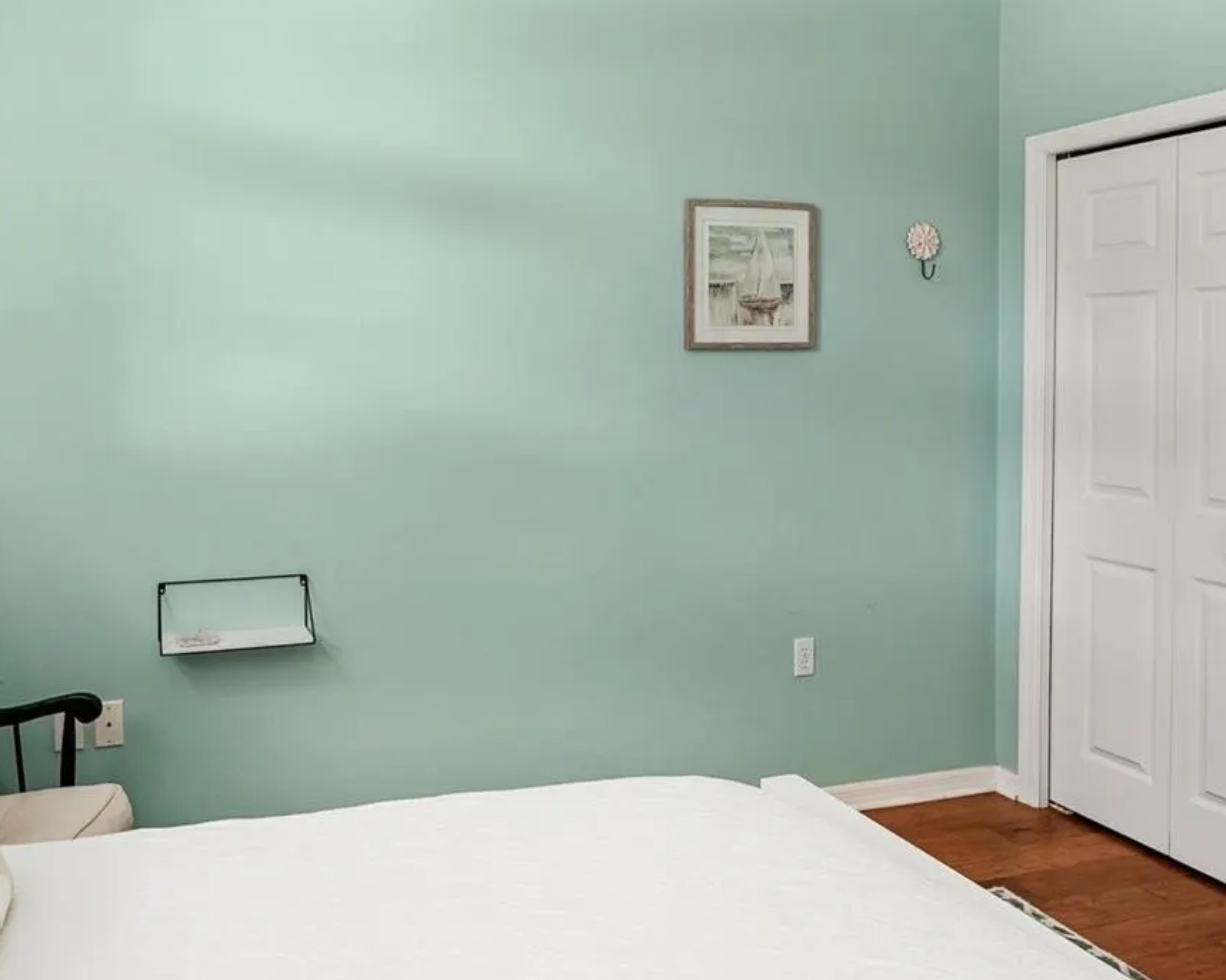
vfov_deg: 50.9
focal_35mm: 28
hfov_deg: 60.7
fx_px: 1016
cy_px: 359
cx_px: 403
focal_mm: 16
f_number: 8
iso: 400
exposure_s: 1/6
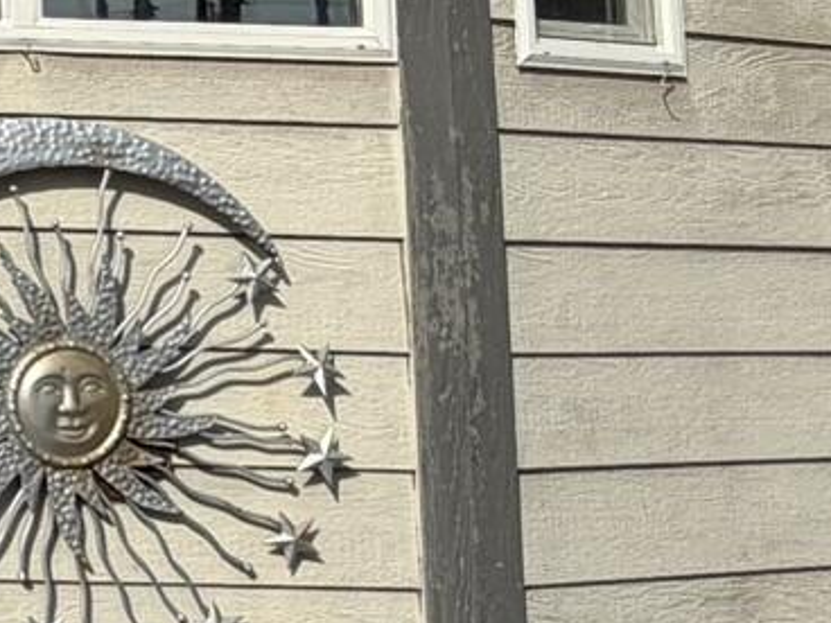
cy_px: -74
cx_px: -578
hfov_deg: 19.8
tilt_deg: +10.6
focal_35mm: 78
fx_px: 1872
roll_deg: -0.6
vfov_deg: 18.2
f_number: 2.2
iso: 20
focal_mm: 2.22
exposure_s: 1/1901
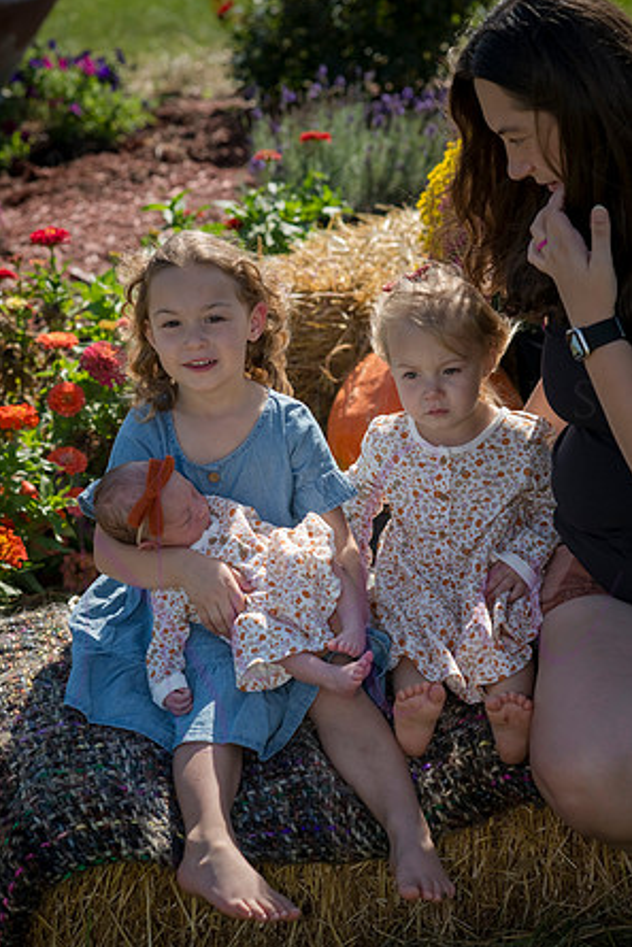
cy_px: 475
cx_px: 315
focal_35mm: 86
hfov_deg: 15.9
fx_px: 2263
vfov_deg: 23.6
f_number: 5.6
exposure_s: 1/1250
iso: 400
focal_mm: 85
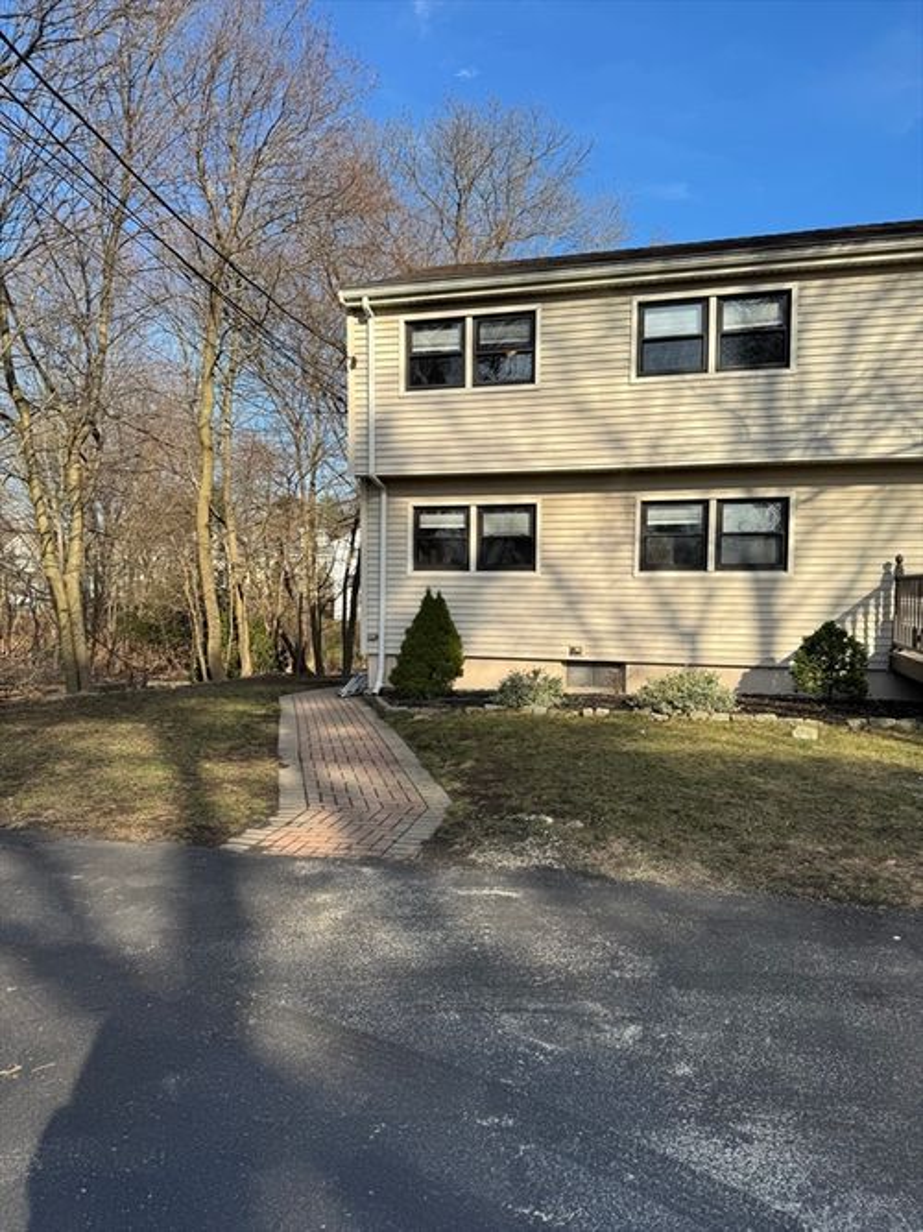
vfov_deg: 71.6
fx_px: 854
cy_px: 616
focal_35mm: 24
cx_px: 462
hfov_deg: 56.8
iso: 80
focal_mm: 6.76
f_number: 1.78
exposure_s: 1/3096
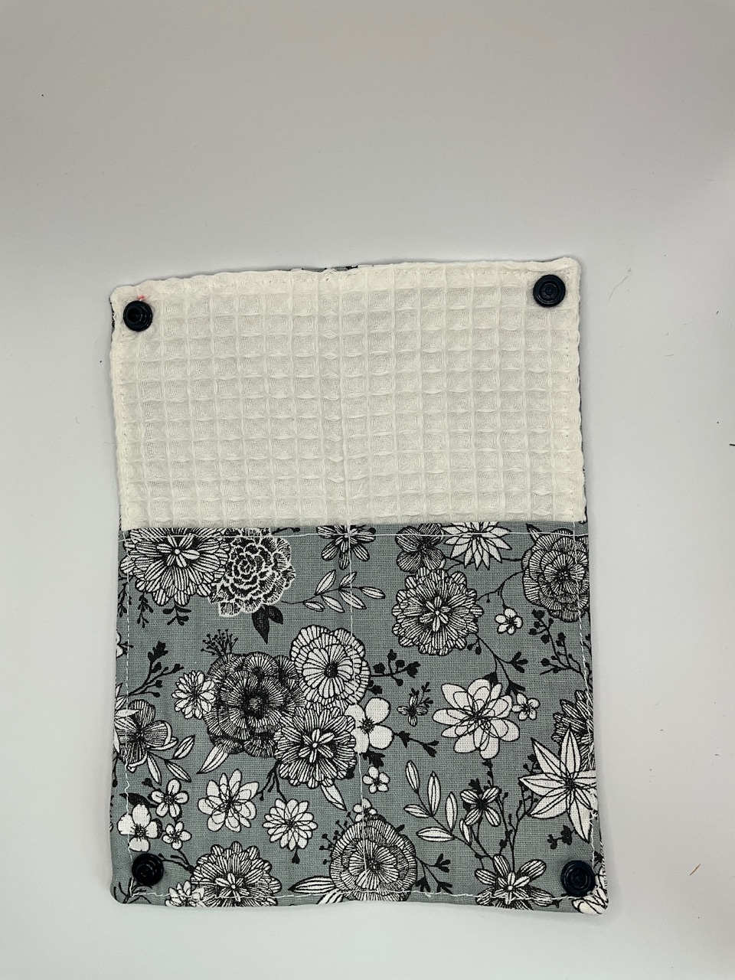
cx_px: 368
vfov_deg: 61.7
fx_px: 821
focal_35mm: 29
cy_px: 490
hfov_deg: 48.2
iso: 25
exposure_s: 1/355
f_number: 1.8
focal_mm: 3
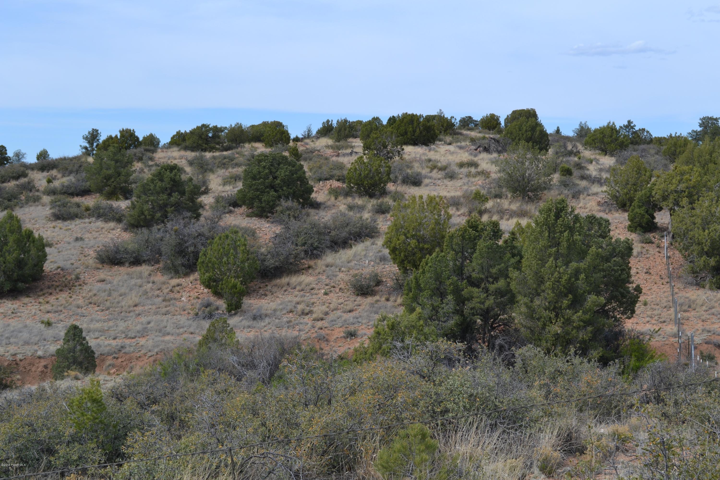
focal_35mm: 54
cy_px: 240
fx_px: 1080
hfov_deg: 36.9
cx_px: 360
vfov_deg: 25.1
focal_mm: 36
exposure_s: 1/250
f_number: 8
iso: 100
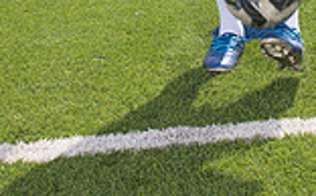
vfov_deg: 11.2
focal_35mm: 100
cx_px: 239
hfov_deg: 20.6
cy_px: -255
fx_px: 860
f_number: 7.1
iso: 125
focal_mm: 34
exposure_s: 1/320
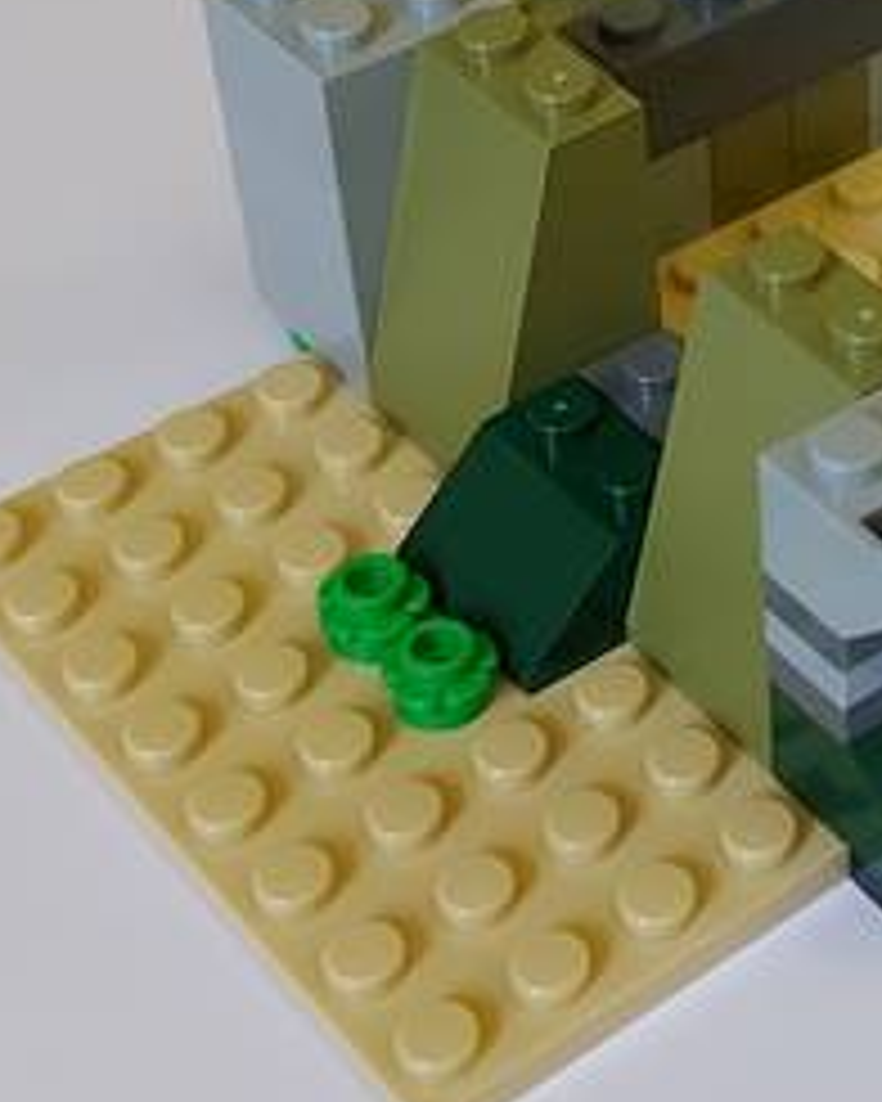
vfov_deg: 22.1
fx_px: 2806
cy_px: 371
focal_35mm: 86
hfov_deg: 17.1
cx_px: 1044
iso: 200
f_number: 1.8
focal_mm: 5.23
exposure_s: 1/33
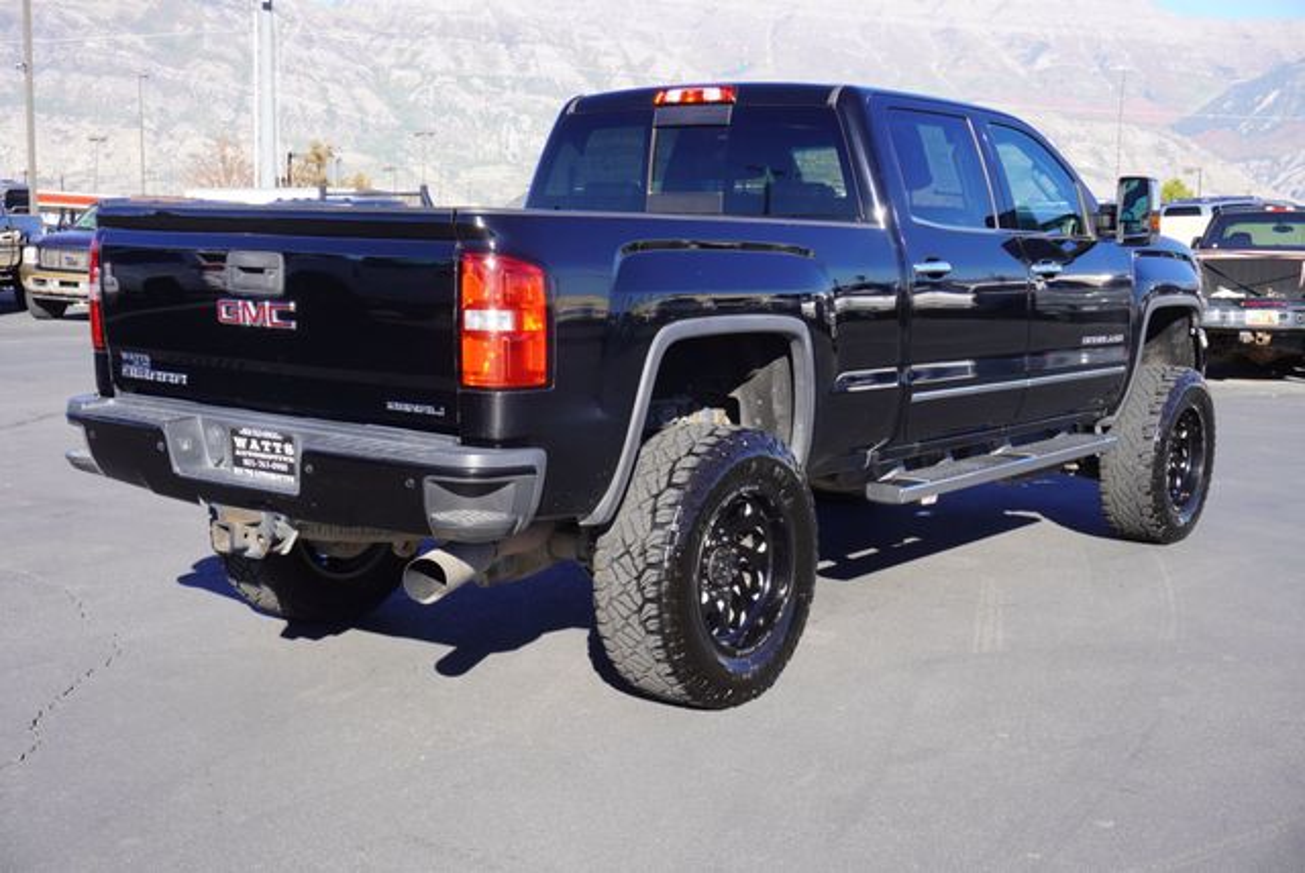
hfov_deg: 43.6
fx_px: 1633
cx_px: 652
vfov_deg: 29.9
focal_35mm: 45
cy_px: 436
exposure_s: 1/100
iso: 100
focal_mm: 30
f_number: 8
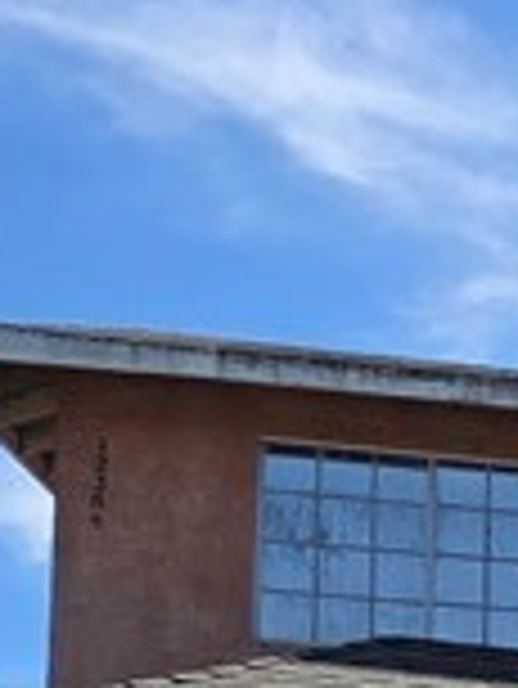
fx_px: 1733
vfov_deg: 19.3
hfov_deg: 12.1
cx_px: 1374
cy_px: 1070
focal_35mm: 87
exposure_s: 1/2000
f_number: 1.9
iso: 40
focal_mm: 2.2
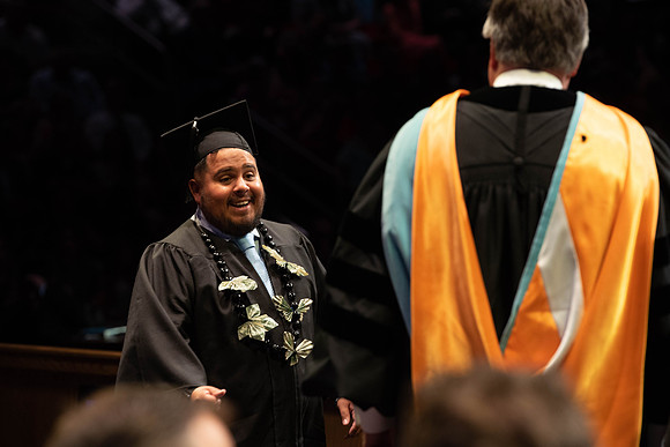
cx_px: 326
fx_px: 3219
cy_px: 224
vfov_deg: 7.9
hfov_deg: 11.9
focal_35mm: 173
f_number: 4.5
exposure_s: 1/320
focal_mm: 165
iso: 1600
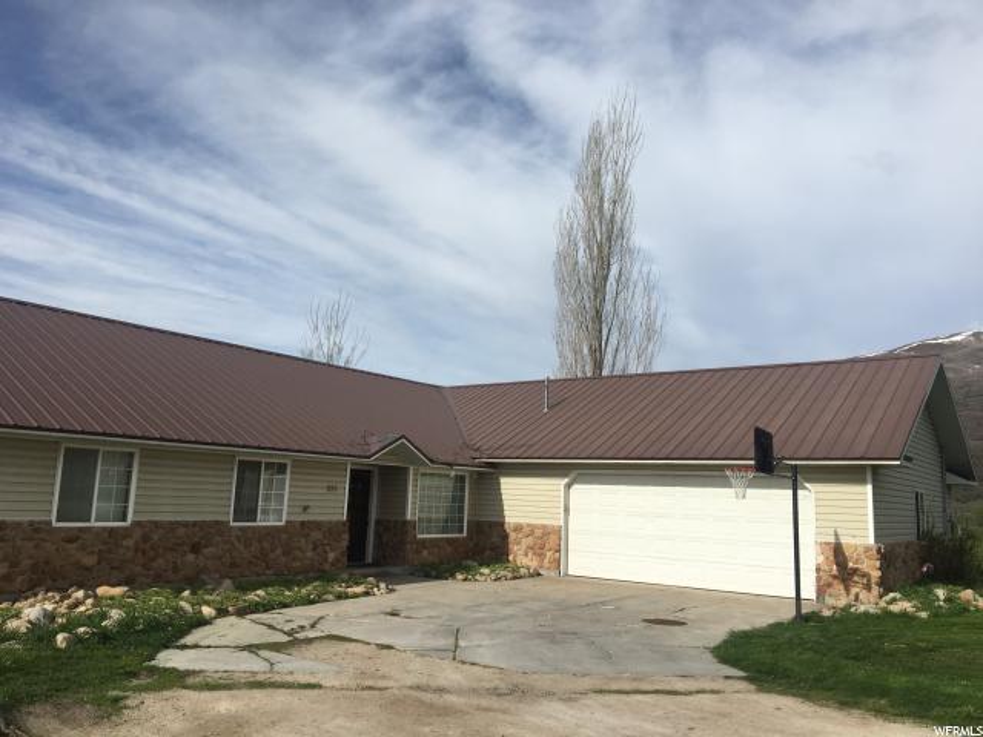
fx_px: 824
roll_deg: -2.0
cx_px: 492
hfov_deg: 61.7
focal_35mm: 29
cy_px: 368
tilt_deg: +9.2
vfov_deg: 48.2
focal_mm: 4.15
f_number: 2.2
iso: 25
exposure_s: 1/2849
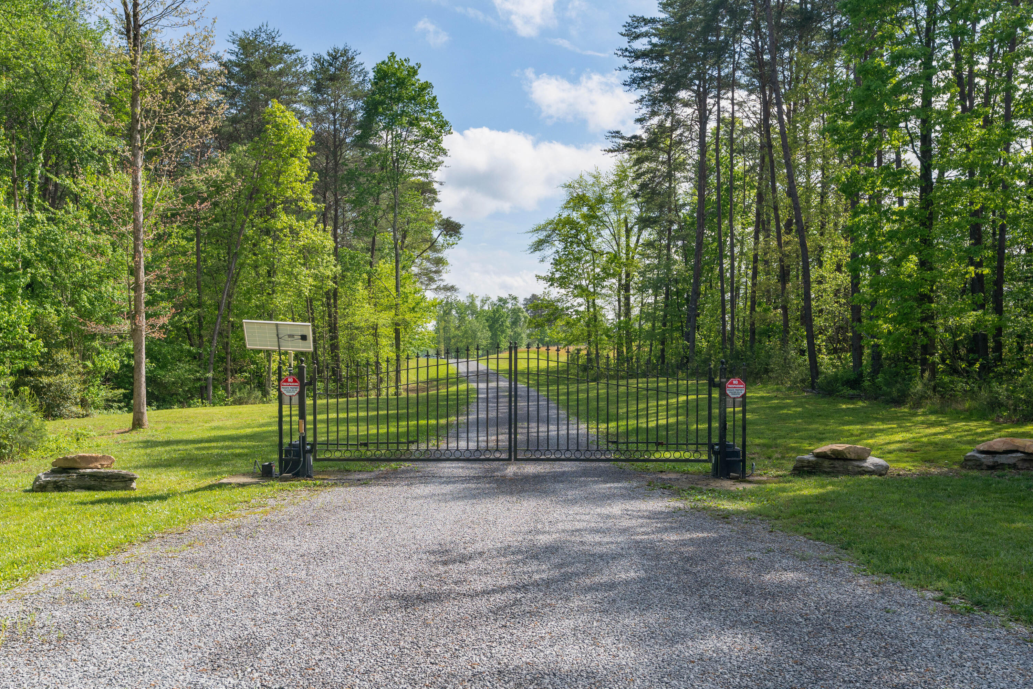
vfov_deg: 41.1
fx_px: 918
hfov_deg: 58.7
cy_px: 344
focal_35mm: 32
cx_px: 516
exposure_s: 1/400
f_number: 7.1
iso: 320
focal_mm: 32
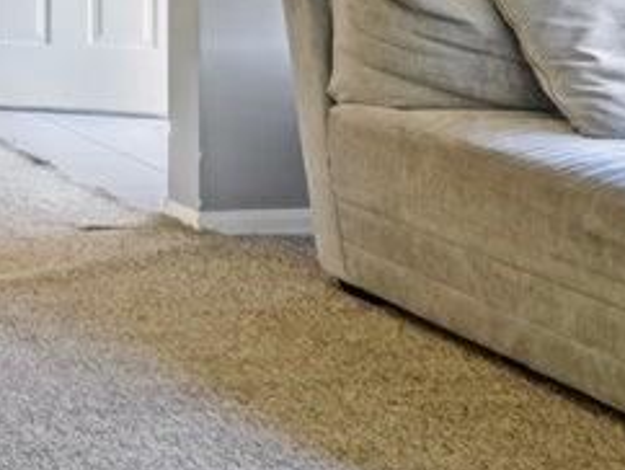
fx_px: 1137
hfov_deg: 19.5
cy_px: -178
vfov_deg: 20.8
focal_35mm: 63
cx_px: -586
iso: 250
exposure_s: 1/60
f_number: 9
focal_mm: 11
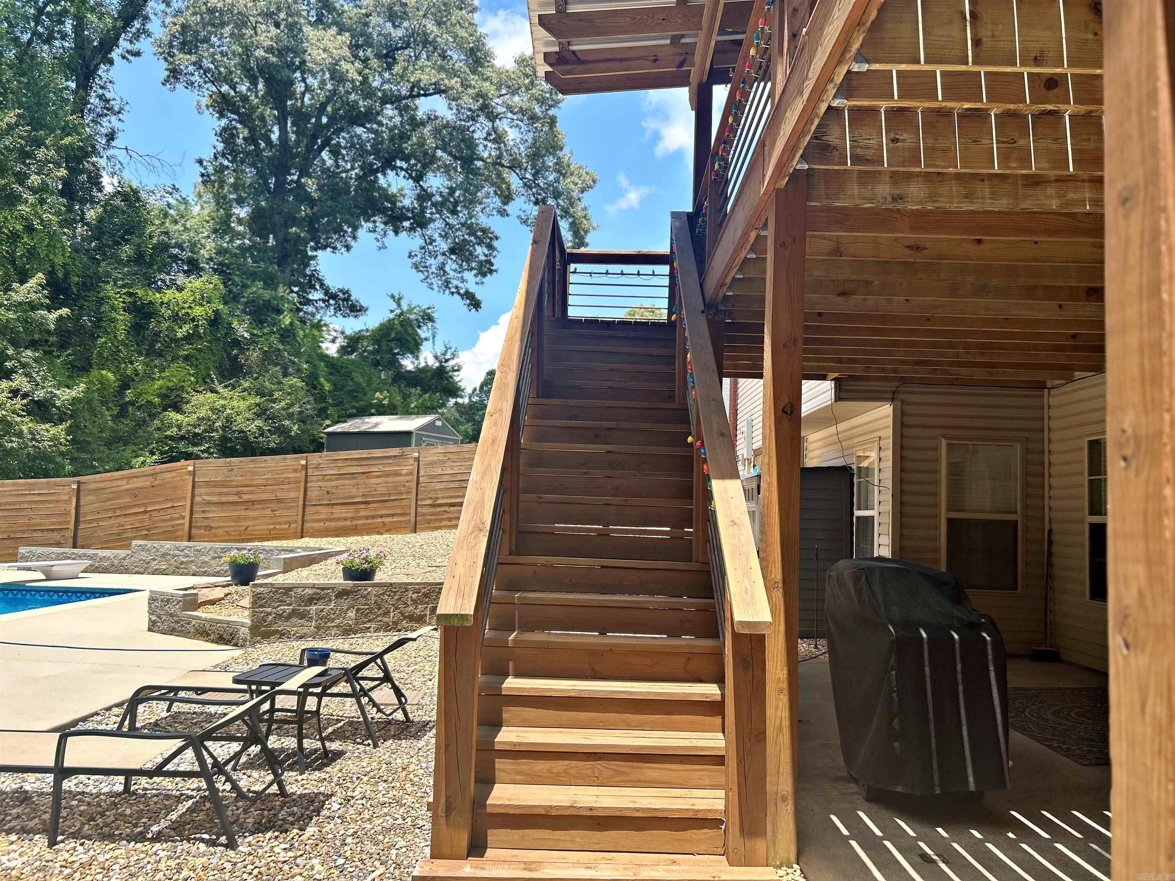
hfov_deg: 67.3
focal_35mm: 26
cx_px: 588
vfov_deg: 53.1
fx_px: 883
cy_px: 440
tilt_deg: +4.8
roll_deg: -2.1
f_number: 1.5
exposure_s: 1/1669
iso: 50
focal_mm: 5.7
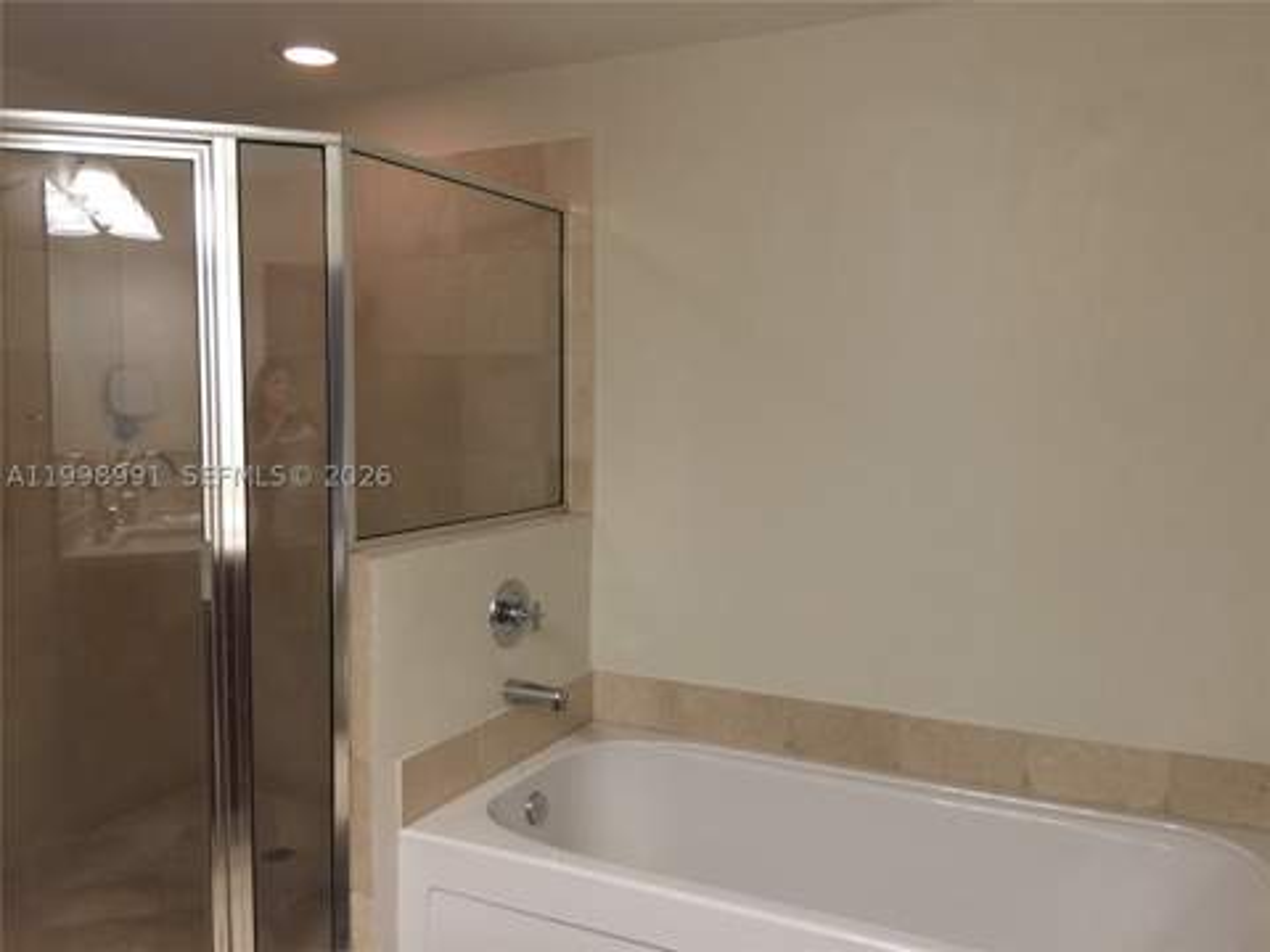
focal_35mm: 29
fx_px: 1064
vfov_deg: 48.2
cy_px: 476
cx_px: 635
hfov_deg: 61.7
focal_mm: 4.15
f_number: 2.2
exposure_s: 1/15
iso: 64
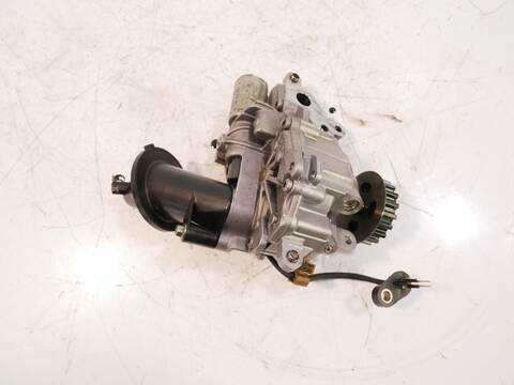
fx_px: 386
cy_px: 192
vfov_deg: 53.1
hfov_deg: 67.3
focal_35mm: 26
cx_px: 257
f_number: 3.6
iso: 1250
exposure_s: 1/125
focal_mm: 13
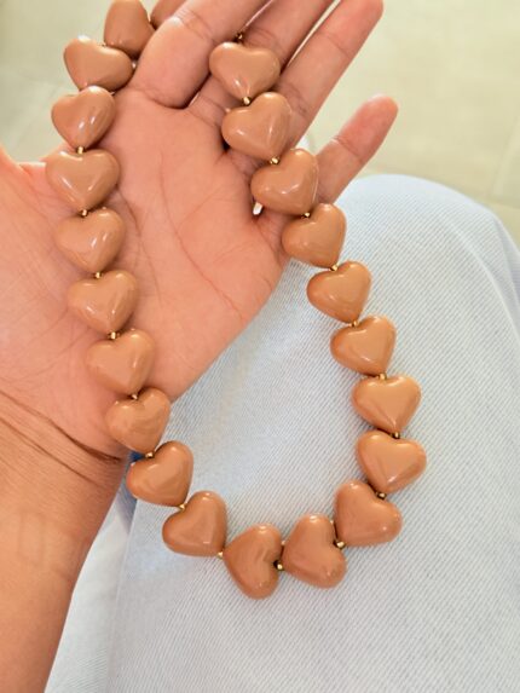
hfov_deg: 30.3
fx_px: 961
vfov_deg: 39.6
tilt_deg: -57.6
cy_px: 346
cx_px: 260
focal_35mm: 48
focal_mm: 6.76
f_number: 1.78
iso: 160
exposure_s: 1/60
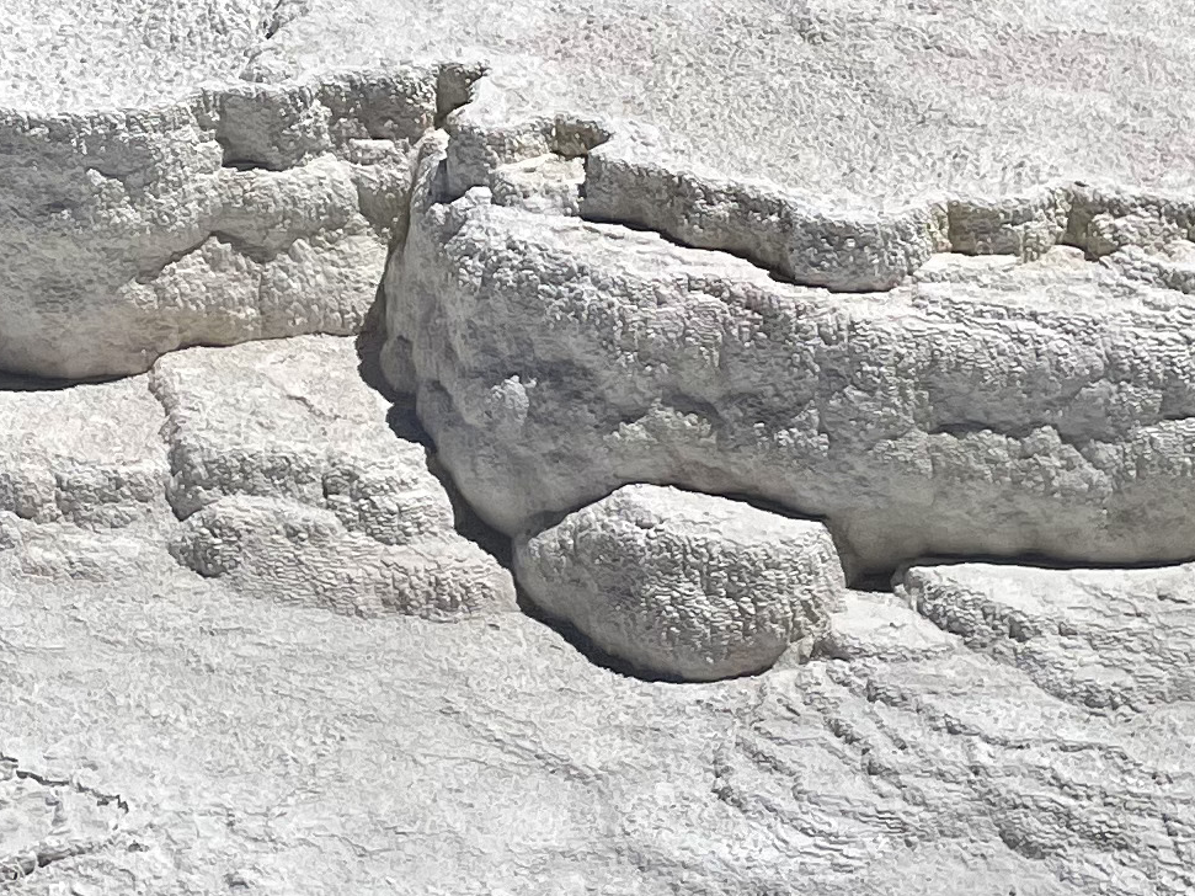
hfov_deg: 18.2
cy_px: -53
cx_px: 613
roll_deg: +1.6
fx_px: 3728
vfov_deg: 13.5
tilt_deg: -16.9
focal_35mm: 108
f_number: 1.6
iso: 32
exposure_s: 1/14925
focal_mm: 4.2
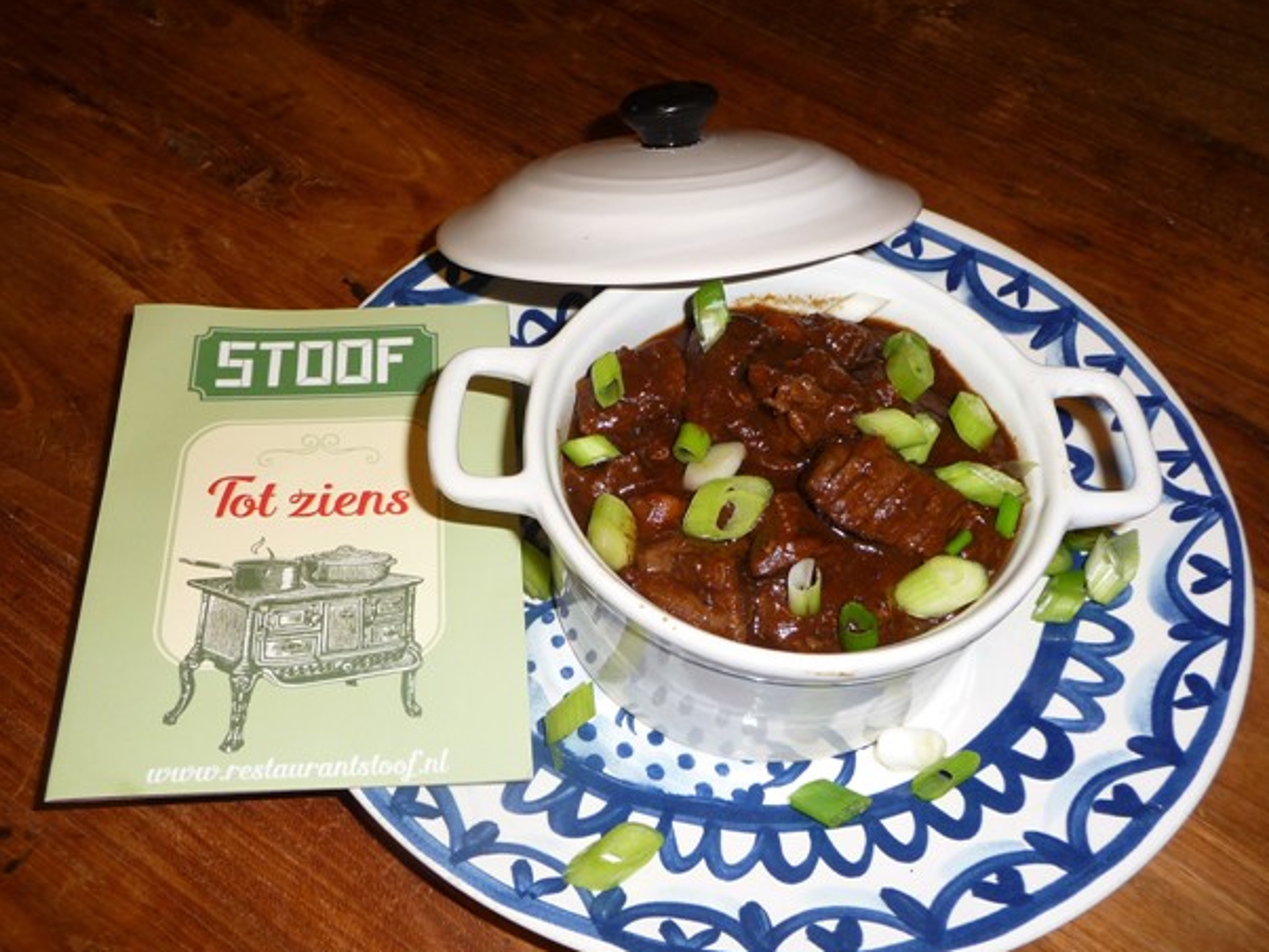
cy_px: 495
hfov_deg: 53.9
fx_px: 1247
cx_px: 605
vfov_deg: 41.8
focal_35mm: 34
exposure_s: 1/30
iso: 100
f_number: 3.5
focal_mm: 5.3
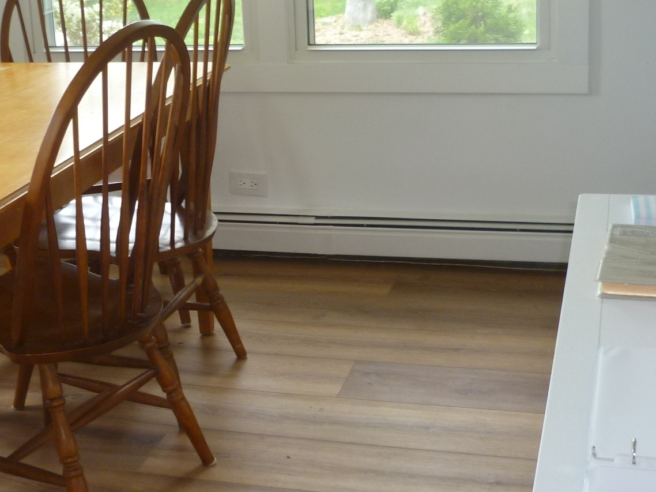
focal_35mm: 63
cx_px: 212
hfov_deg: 30.5
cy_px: 216
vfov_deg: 23.3
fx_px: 1194
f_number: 2.8
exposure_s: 1/30
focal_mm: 5
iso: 100
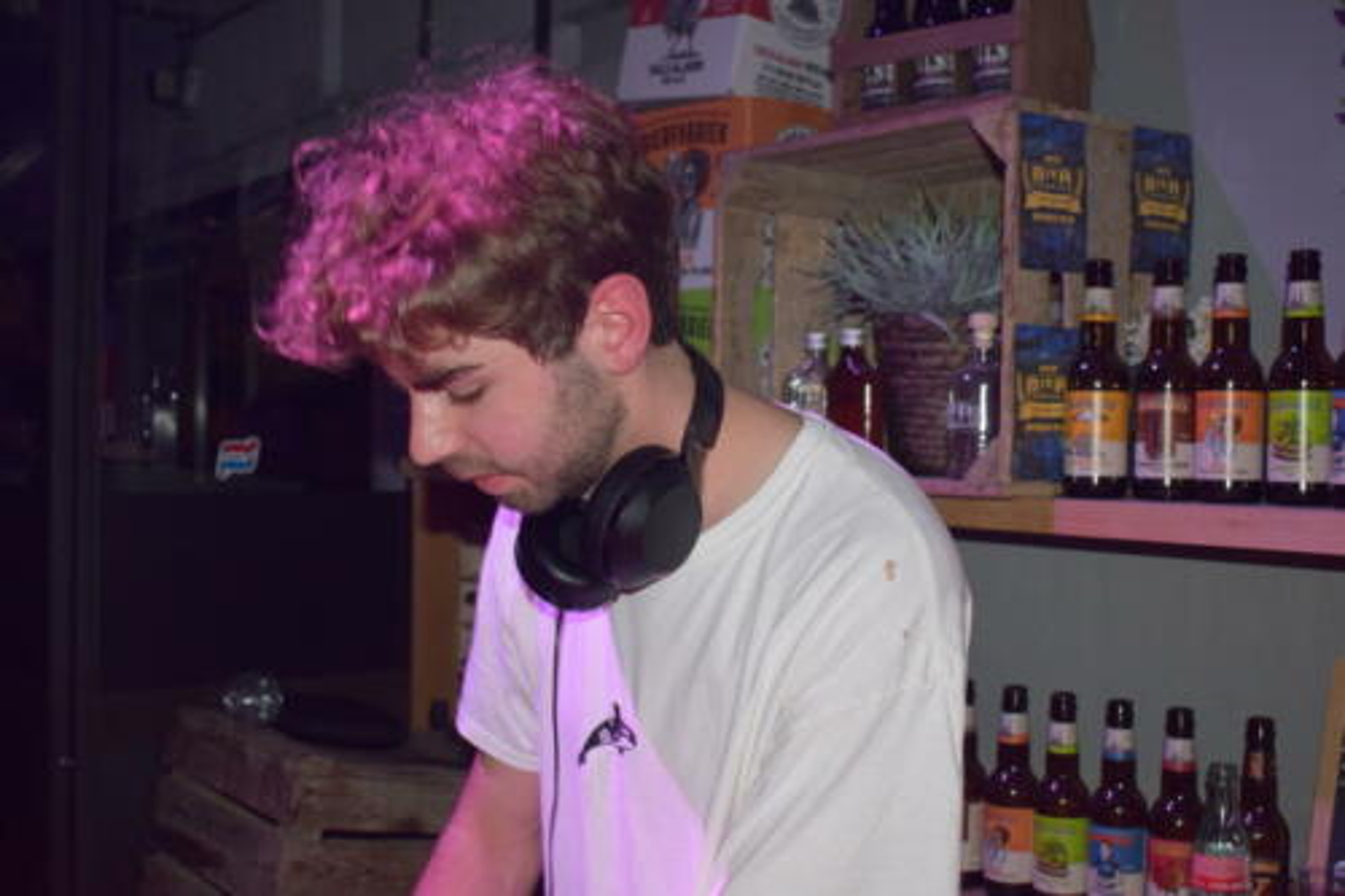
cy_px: 448
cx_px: 672
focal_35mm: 42
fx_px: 1569
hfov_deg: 46.4
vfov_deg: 31.9
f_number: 4.2
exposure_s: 1/60
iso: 1250
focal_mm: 28
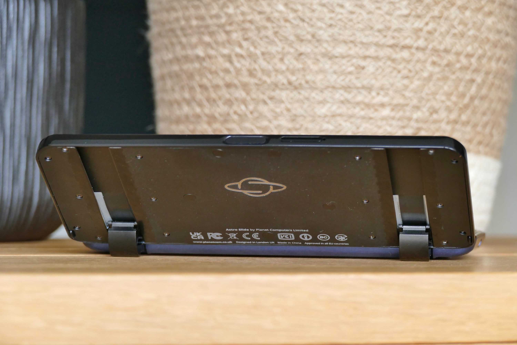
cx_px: 258
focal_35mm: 149
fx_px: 2140
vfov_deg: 9.2
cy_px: 172
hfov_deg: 13.8
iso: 500
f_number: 4
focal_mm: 54.2
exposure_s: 1/80
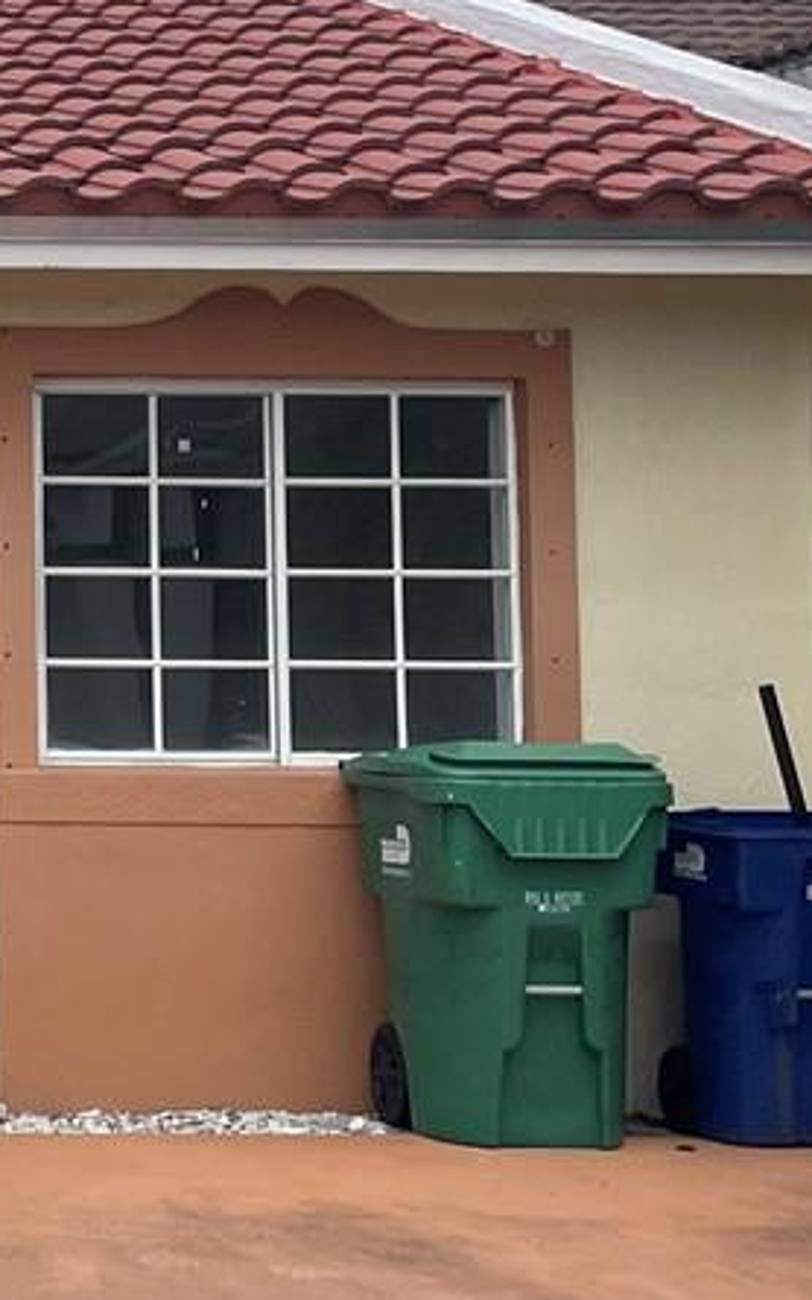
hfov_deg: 11.6
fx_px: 3506
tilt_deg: +3.5
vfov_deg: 20.9
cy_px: 467
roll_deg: -0.4
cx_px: -923
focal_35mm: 99
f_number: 1.6
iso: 32
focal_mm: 4.2
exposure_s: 1/5556
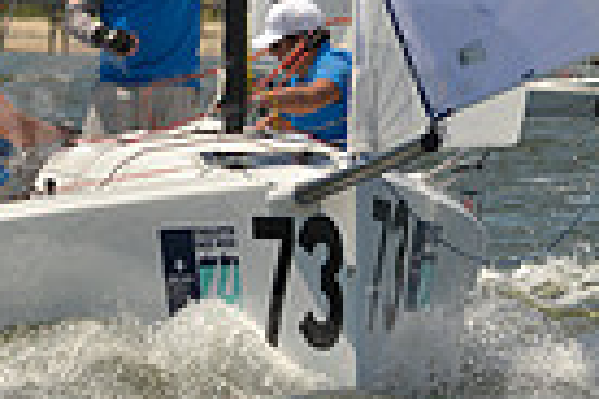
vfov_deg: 1.5
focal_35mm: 922
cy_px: -154
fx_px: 15340
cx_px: 577
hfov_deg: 2.2
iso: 200
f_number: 7.1
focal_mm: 220
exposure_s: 1/1250
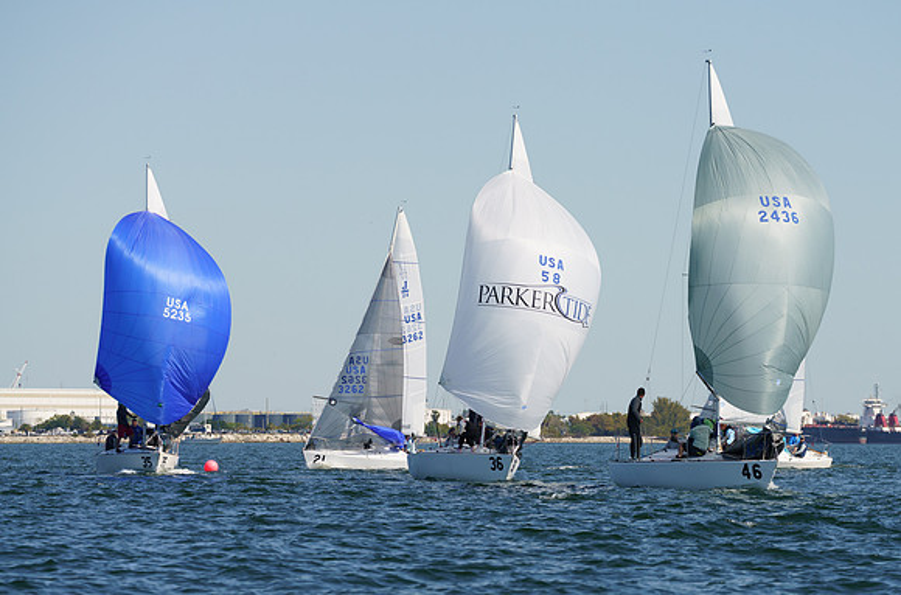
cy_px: 349
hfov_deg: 8.2
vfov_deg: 5.4
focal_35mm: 253
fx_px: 6304
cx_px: 523
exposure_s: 1/1250
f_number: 8
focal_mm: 209
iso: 320
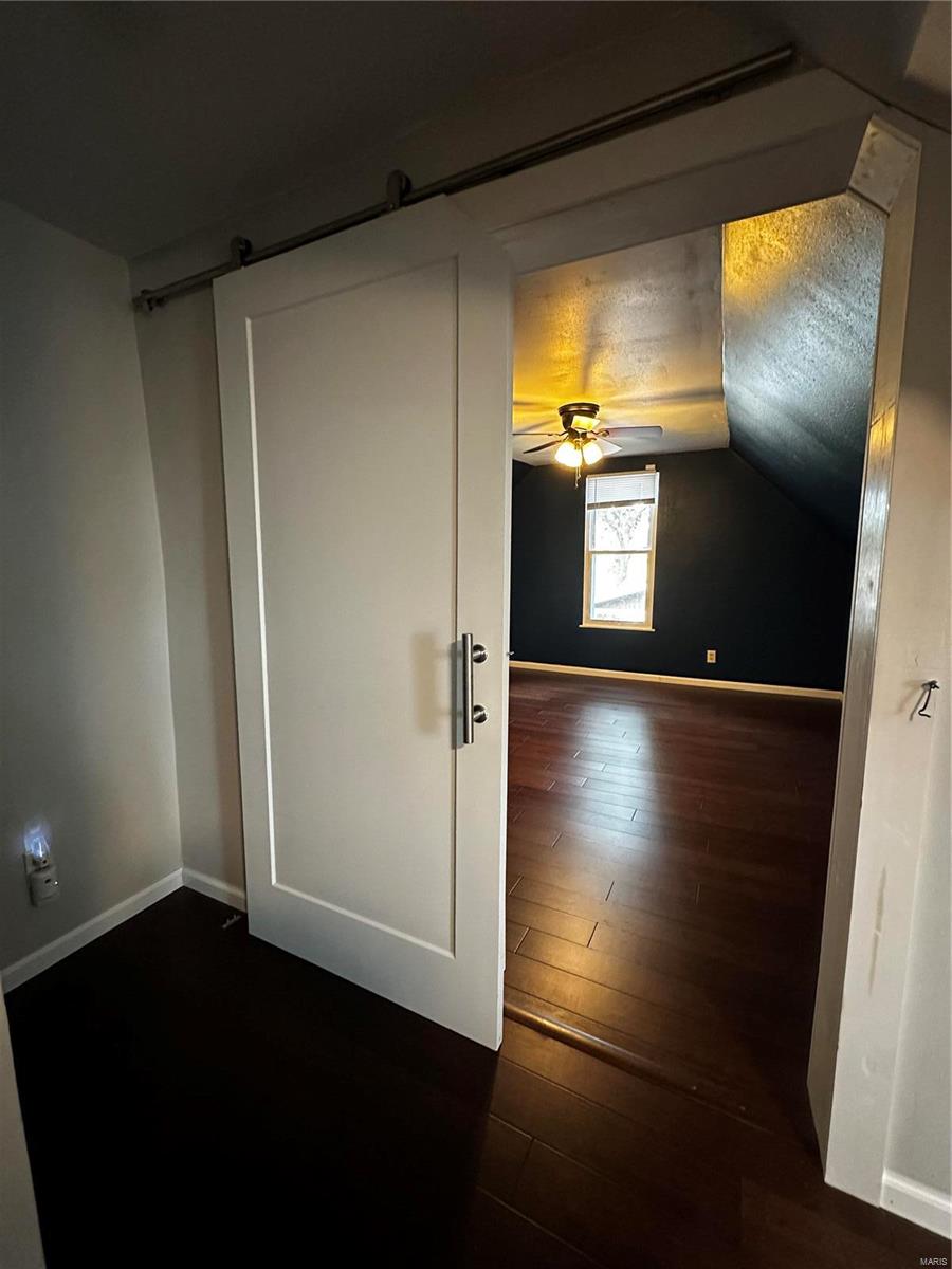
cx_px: 476
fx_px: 513
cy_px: 634
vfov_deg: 102.1
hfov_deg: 85.7
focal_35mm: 14
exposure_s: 1/60
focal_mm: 2.22
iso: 640
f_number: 2.2
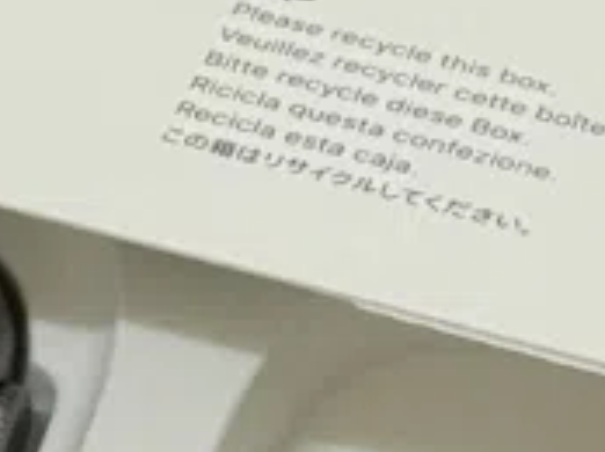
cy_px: 70
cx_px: 101
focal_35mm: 177
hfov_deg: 11.1
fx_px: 3089
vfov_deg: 8.3
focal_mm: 6.76
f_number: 1.78
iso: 125
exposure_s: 1/50
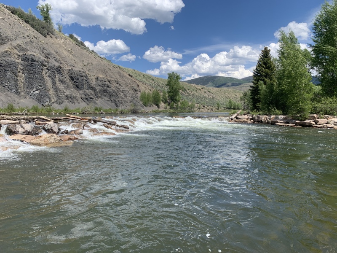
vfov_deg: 53.1
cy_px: 126
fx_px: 253
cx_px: 168
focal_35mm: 26
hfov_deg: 67.3
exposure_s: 1/2364
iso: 25
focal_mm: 4.25
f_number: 1.8
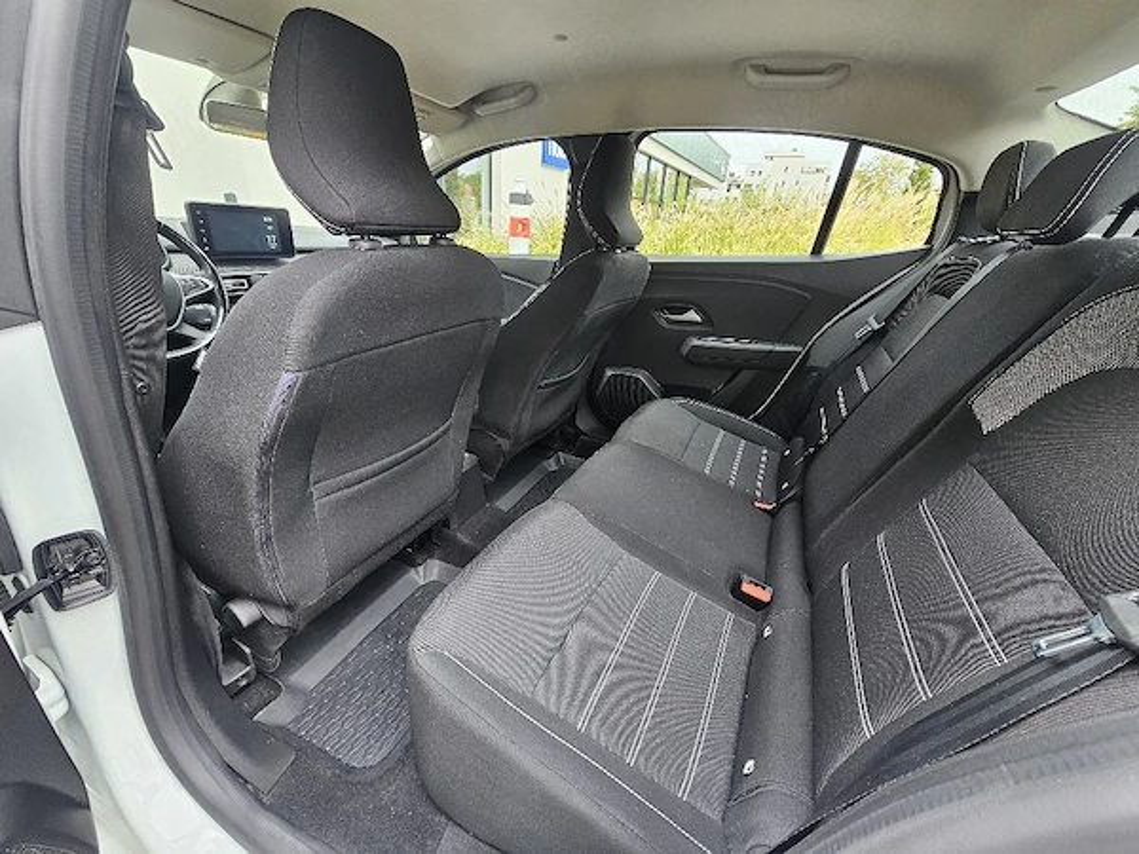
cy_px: 427
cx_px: 570
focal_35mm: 13
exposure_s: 1/50.3
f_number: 2.2
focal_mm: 2.2
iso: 100
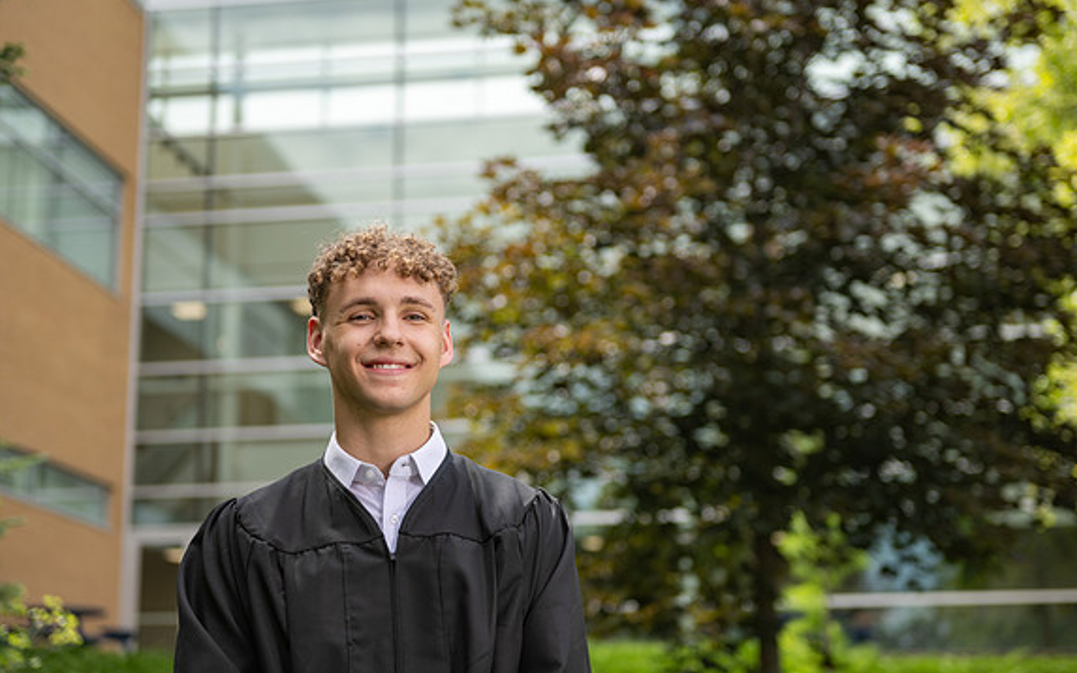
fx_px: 1878
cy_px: 326
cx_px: 541
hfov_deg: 32.0
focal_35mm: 64
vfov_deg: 20.3
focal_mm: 62
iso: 100
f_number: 2.8
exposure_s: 1/640
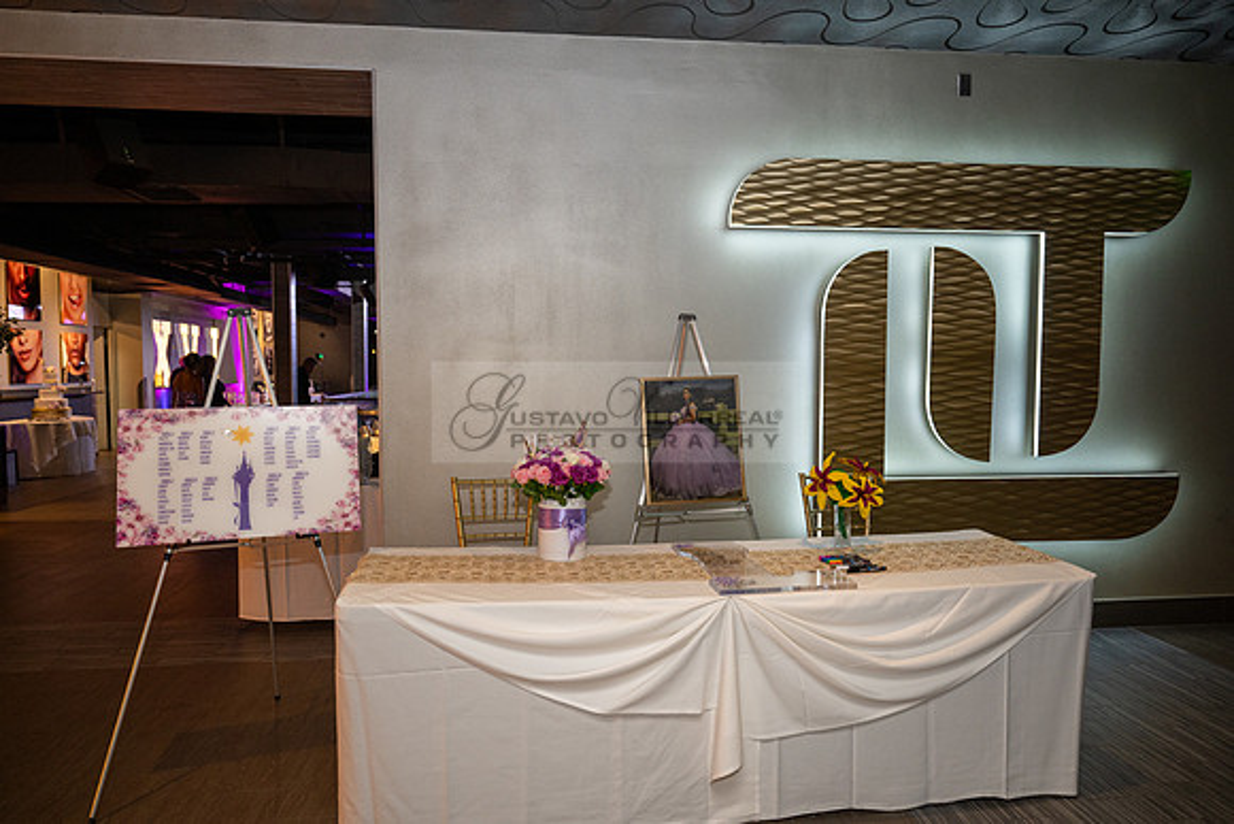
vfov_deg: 53.2
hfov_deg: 73.7
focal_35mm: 24
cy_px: 412
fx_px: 823
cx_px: 617
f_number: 2.8
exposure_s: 1/100
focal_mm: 24
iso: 800
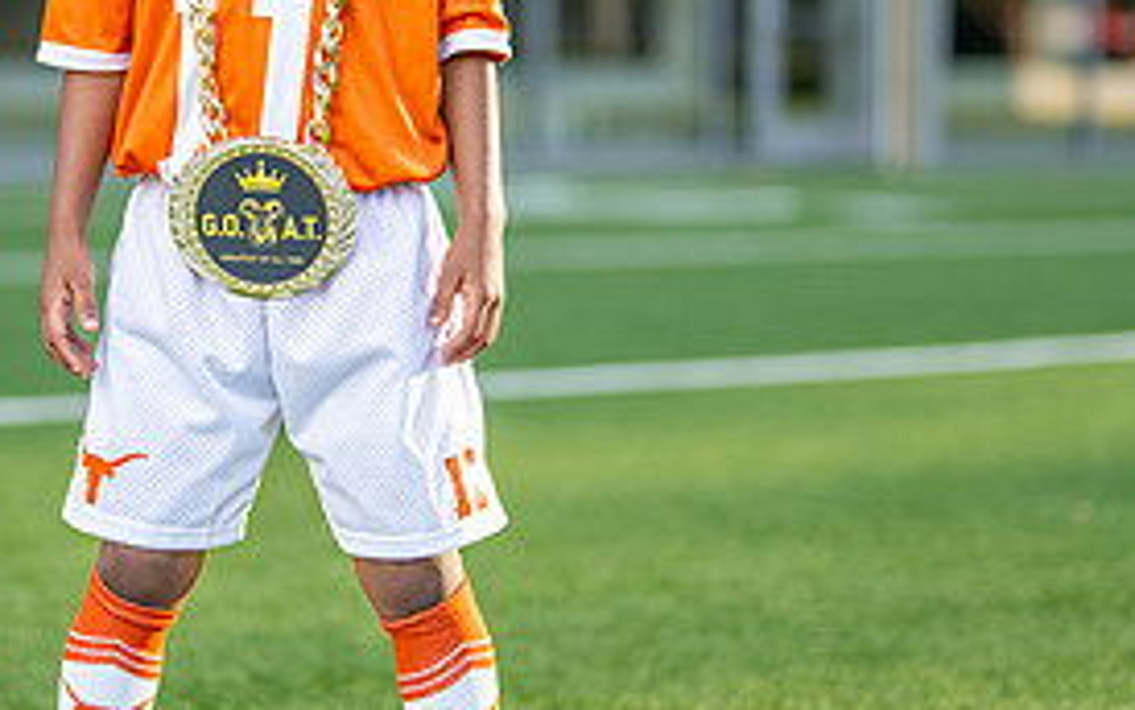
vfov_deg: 10.3
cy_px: 156
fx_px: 3929
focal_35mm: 127
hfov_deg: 16.4
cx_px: 290
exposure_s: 1/1600
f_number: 1.2
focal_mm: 50
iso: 100
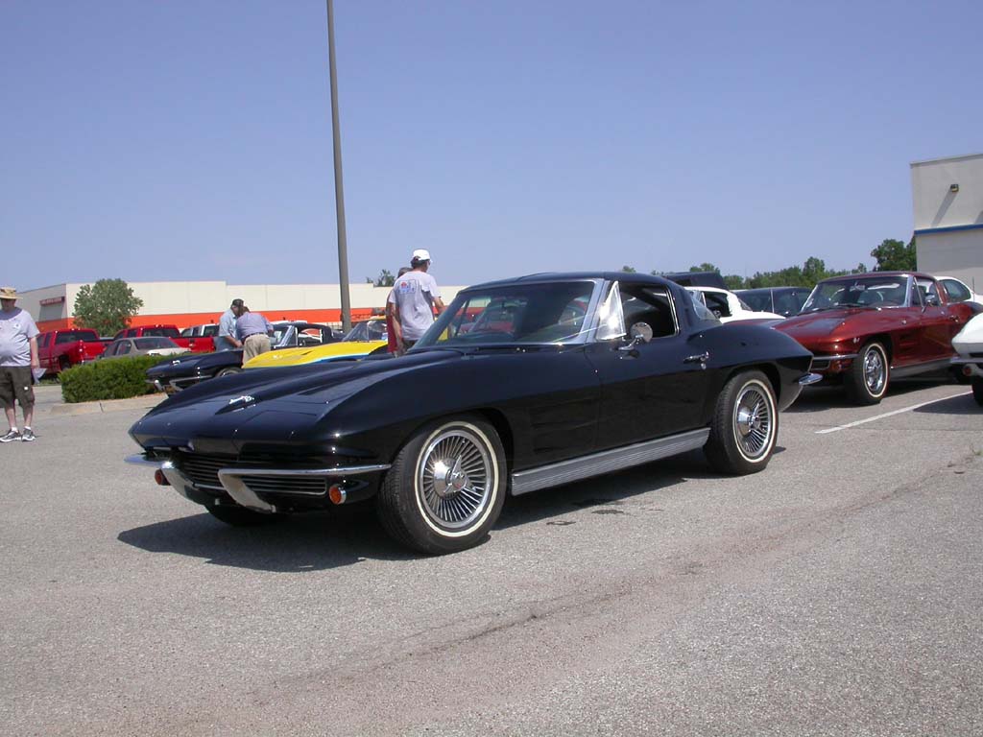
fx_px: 1079
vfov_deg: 37.7
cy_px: 368
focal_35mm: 38
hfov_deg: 49.0
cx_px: 492
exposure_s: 1/417
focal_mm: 7.85
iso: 100
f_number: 7.5
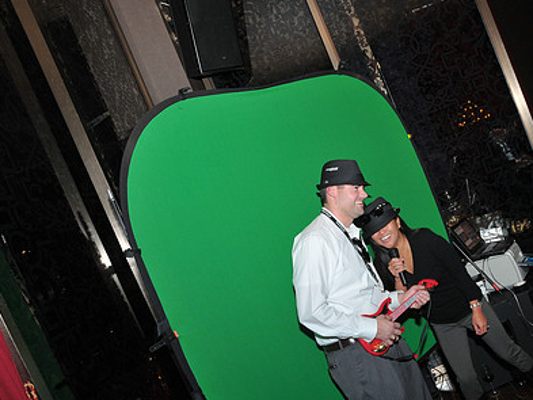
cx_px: 389
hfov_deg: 52.0
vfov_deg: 41.8
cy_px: 220
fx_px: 524
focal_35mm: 34
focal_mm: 16
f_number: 5.6
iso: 500
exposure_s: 1/50
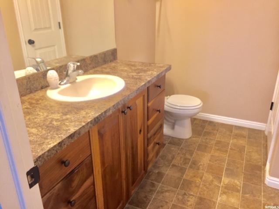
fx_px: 234
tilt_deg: -24.4
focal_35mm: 29
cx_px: 140
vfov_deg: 48.2
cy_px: 104
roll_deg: +0.3
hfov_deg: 61.7
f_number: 2.2
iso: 50
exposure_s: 1/30
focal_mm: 4.15
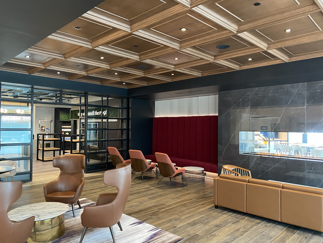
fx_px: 243
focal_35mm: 26
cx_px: 162
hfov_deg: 67.3
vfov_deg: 53.1
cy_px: 122
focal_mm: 4.25
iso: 500
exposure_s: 1/40
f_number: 1.8
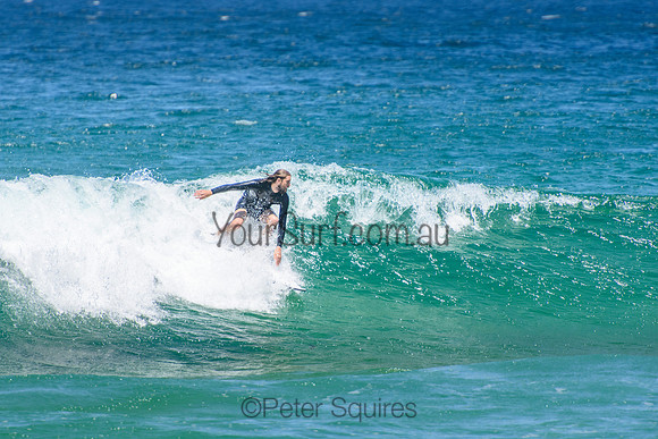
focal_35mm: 600
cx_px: 329
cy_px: 220
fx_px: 10969
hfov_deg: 3.4
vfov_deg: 2.3
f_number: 5.6
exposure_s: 1/2000
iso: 500
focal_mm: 400
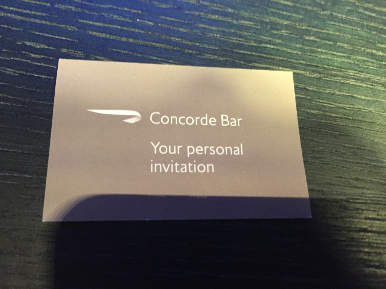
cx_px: 193
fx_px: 323
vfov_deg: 48.2
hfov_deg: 61.7
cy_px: 144
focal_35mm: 29
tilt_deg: -72.0
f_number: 2.2
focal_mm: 4.15
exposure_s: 1/17
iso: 400
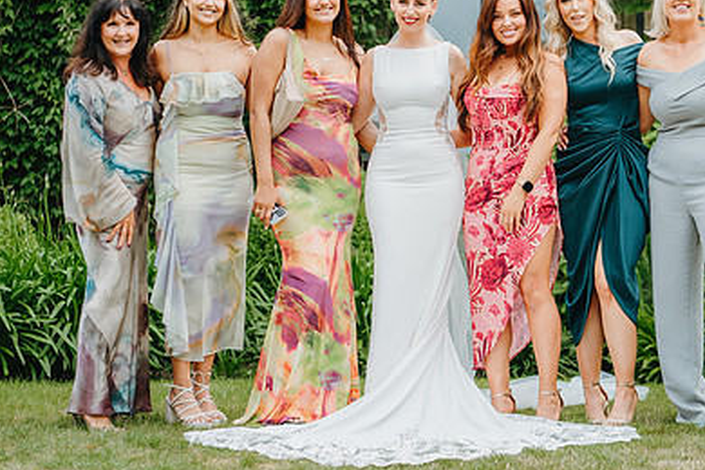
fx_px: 2546
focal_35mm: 130
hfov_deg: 15.7
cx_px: 476
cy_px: 133
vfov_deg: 10.5
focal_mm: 85
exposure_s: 1/640
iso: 200
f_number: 2.8
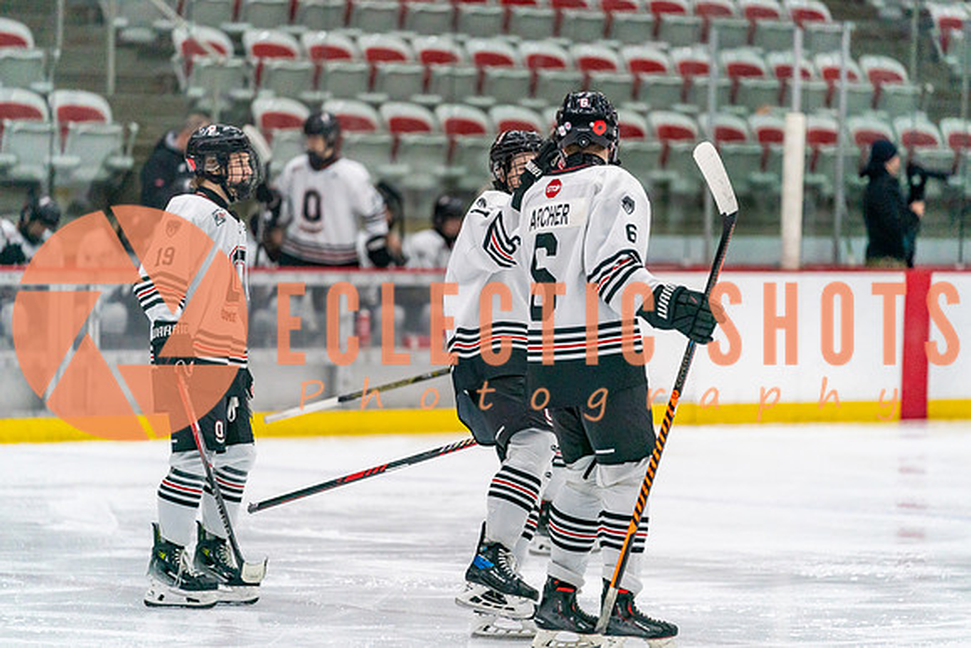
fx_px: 5395
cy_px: 324
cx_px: 486
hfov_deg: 10.3
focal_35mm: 200
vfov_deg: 6.9
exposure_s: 1/1250
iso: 3200
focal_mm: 200
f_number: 2.8
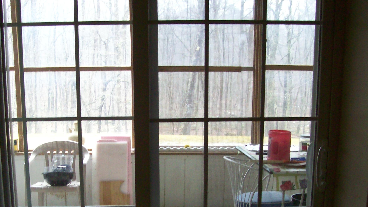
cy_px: 174
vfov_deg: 23.5
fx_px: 488
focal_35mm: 50
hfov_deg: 41.2
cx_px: 152
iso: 160
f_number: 2.7
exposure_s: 1/39.6
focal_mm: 6
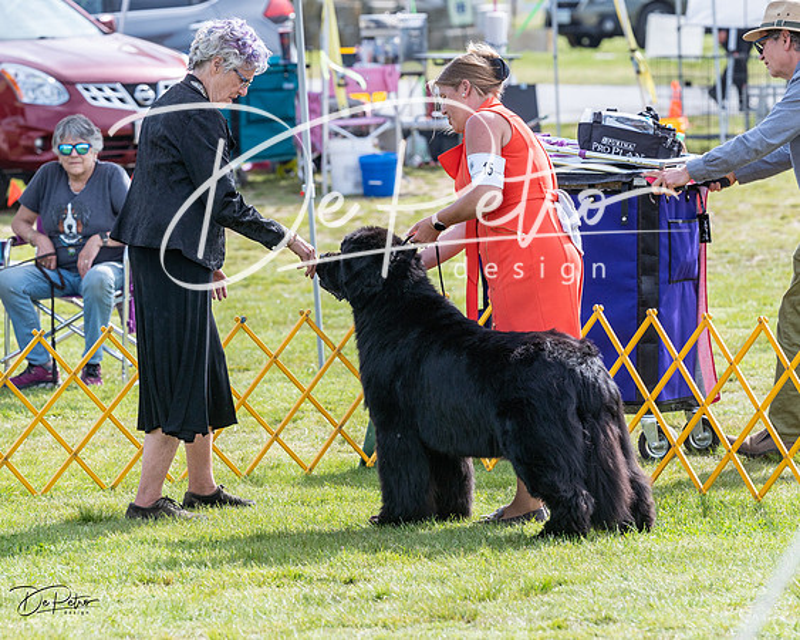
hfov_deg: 7.6
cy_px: 279
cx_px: 338
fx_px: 6019
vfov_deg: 6.1
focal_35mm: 254
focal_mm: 200
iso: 500
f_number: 5.6
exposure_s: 1/1250
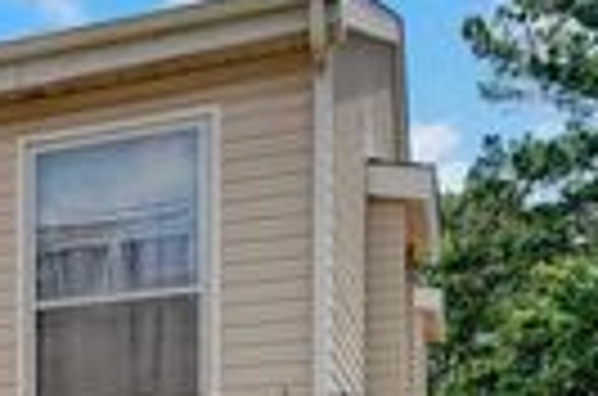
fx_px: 1061
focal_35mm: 64
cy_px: 515
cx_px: -126
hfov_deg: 27.5
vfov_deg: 19.5
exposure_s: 1/850
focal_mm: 11.6
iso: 400
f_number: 7.1
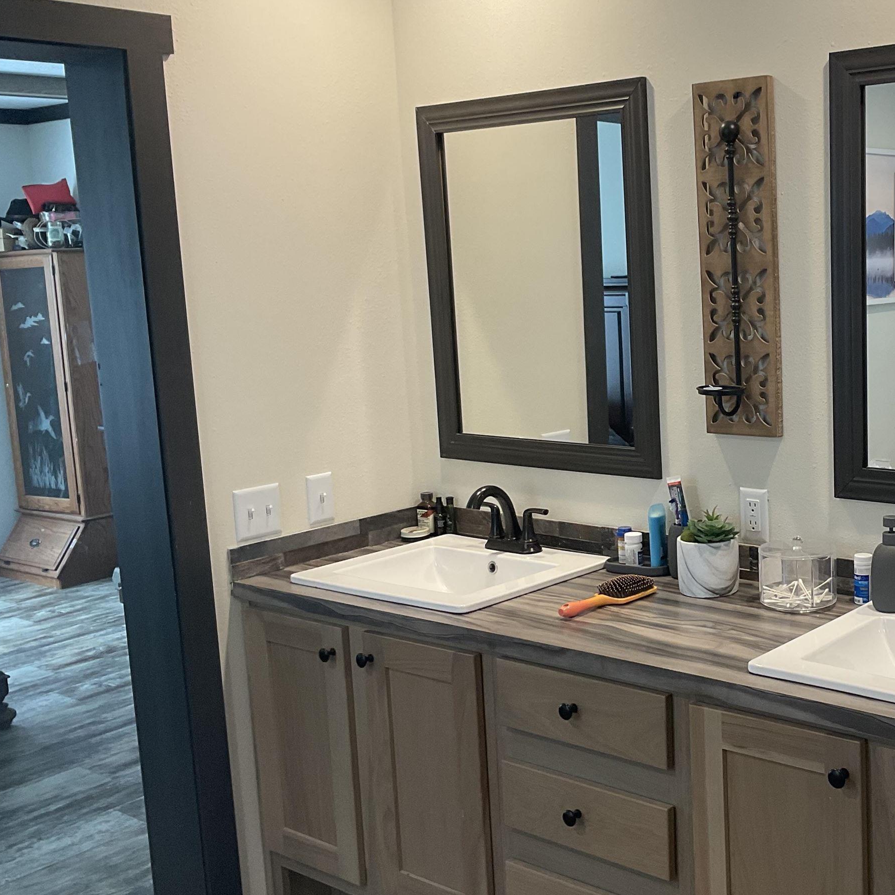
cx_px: 729
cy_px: 454
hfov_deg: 36.9
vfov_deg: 38.3
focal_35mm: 44
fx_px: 1287
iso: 40
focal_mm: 3
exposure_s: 1/60
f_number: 1.8
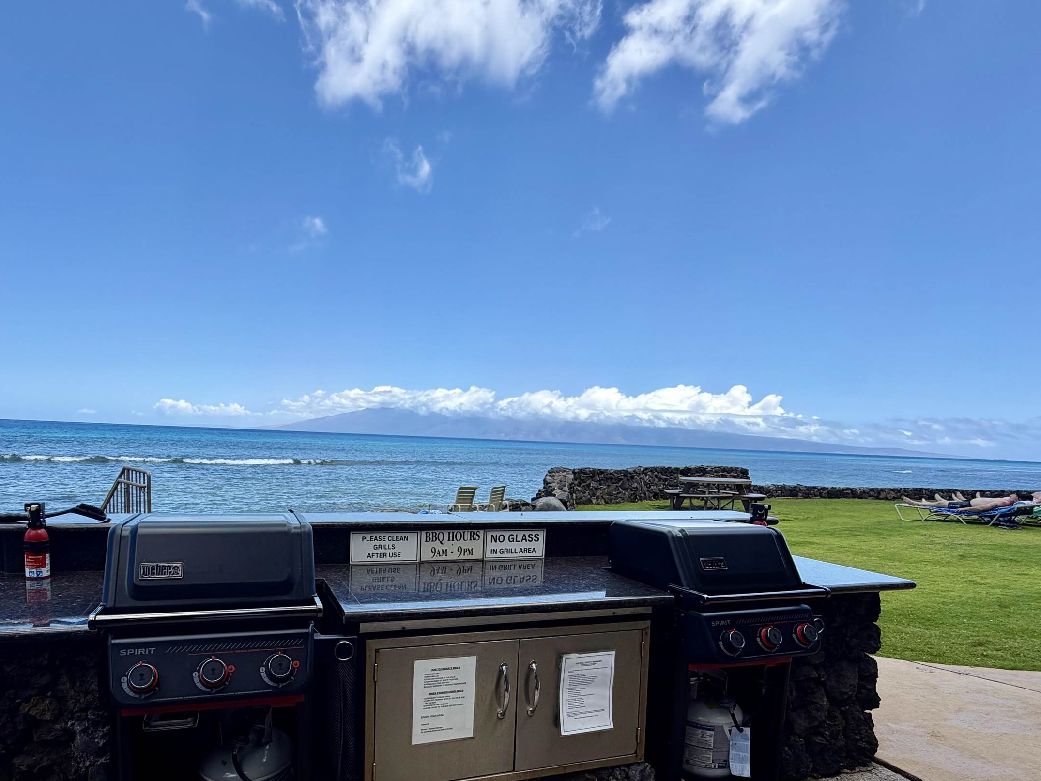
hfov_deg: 80.8
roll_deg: -2.5
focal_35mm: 20
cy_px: 516
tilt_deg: -7.2
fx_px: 602
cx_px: 417
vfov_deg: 64.4
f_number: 2.2
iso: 25
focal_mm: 2.22
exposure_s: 1/770
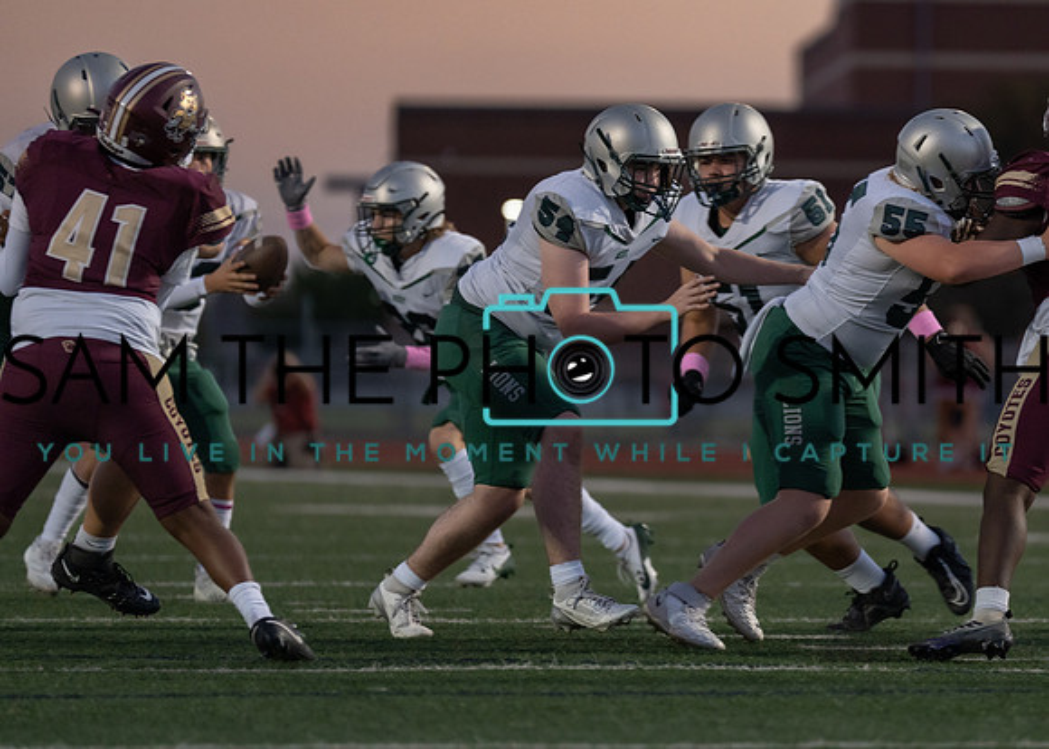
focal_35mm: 288
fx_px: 8584
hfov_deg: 7.0
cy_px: 323
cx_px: 762
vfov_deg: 5.0
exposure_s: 1/1000
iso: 1250
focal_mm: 200
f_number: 2.8
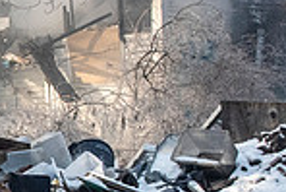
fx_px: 1034
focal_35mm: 130
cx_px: -134
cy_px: 142
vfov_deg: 10.6
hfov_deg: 14.7
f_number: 8
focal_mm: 16
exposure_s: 1/1000
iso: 1000
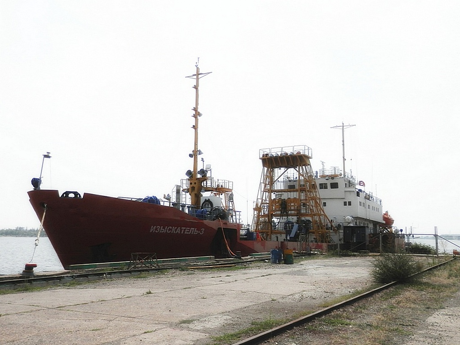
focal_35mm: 33
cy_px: 172
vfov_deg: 42.9
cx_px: 230
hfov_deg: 55.4
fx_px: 439
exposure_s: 1/320
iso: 80
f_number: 9.7
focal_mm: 6
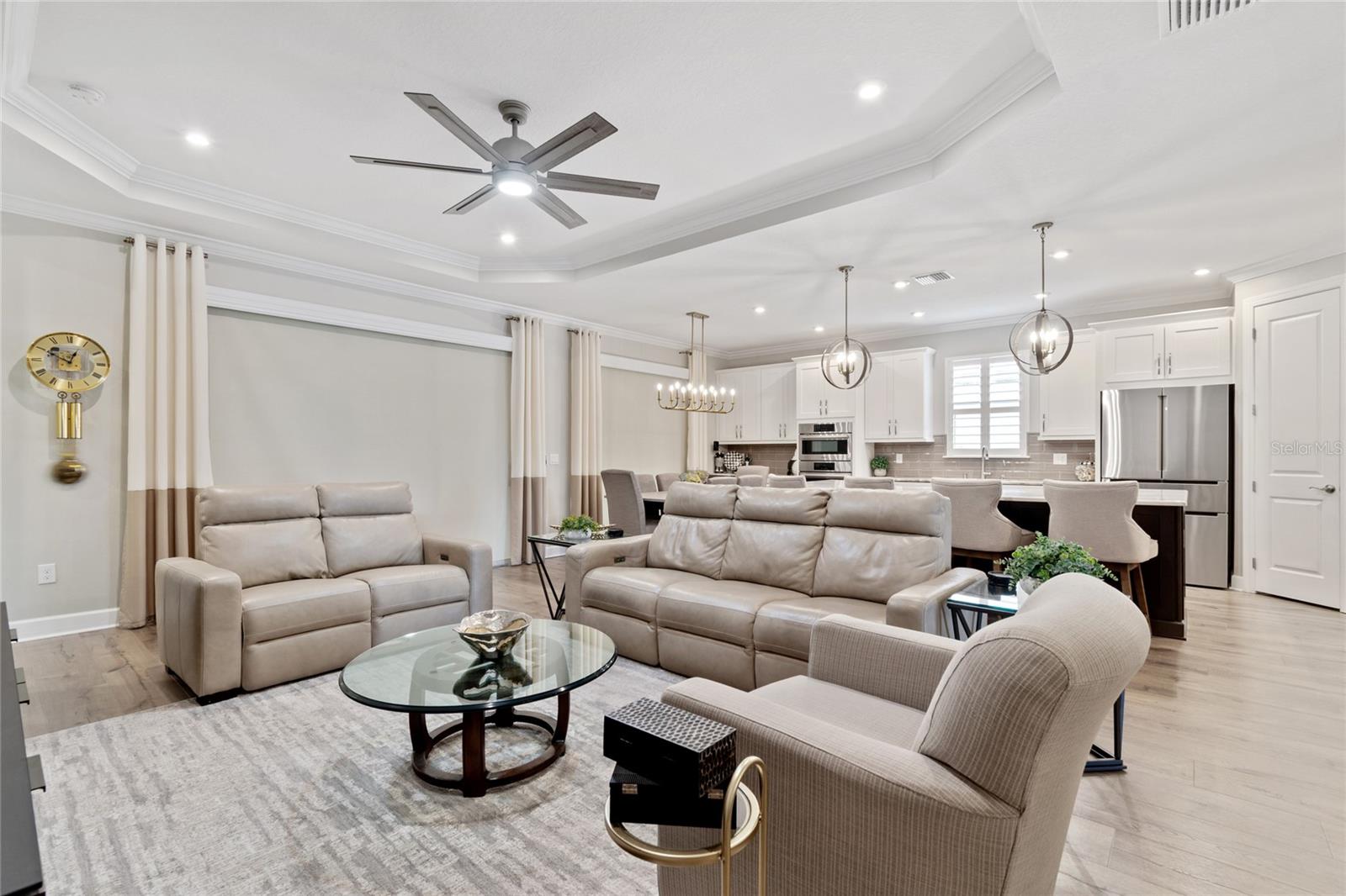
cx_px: 673
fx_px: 561
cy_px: 448
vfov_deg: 77.3
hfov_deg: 100.4
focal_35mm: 15
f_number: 7.1
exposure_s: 2.5
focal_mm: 10
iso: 100
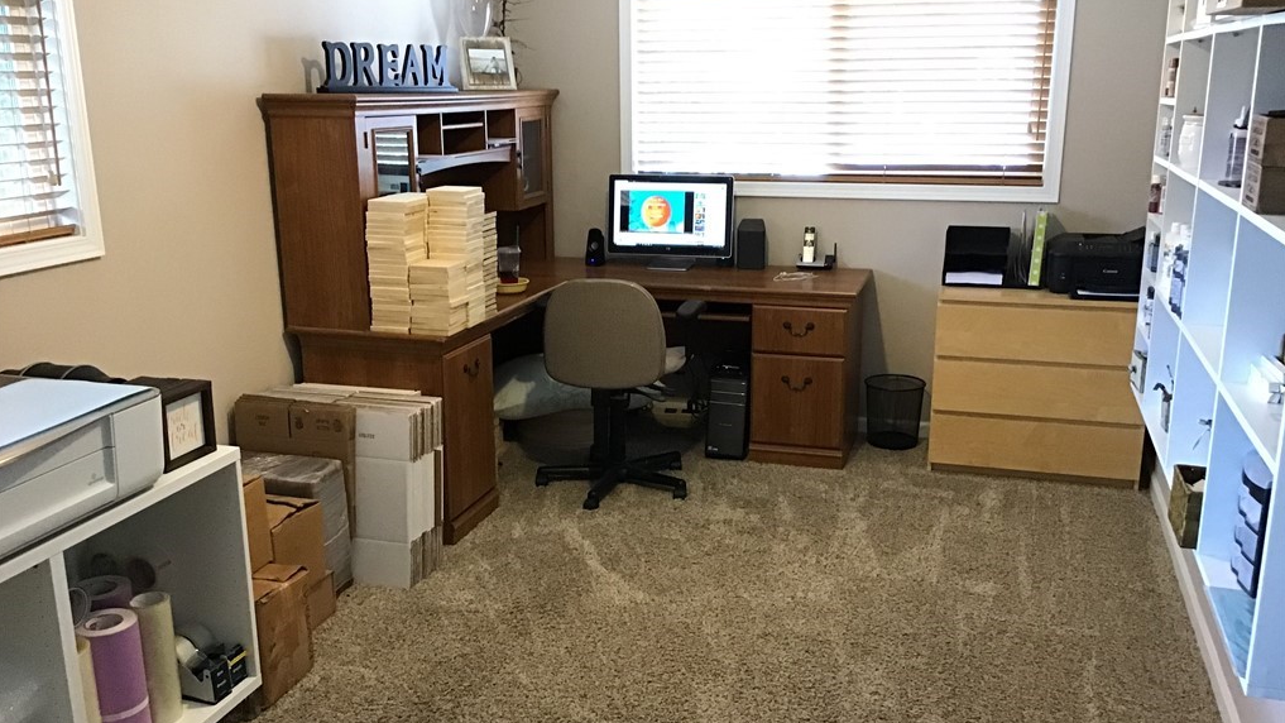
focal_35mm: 34
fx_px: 1158
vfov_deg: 34.6
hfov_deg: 58.0
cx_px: 641
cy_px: 393
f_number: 2.4
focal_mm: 3.3
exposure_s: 1/20
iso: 200
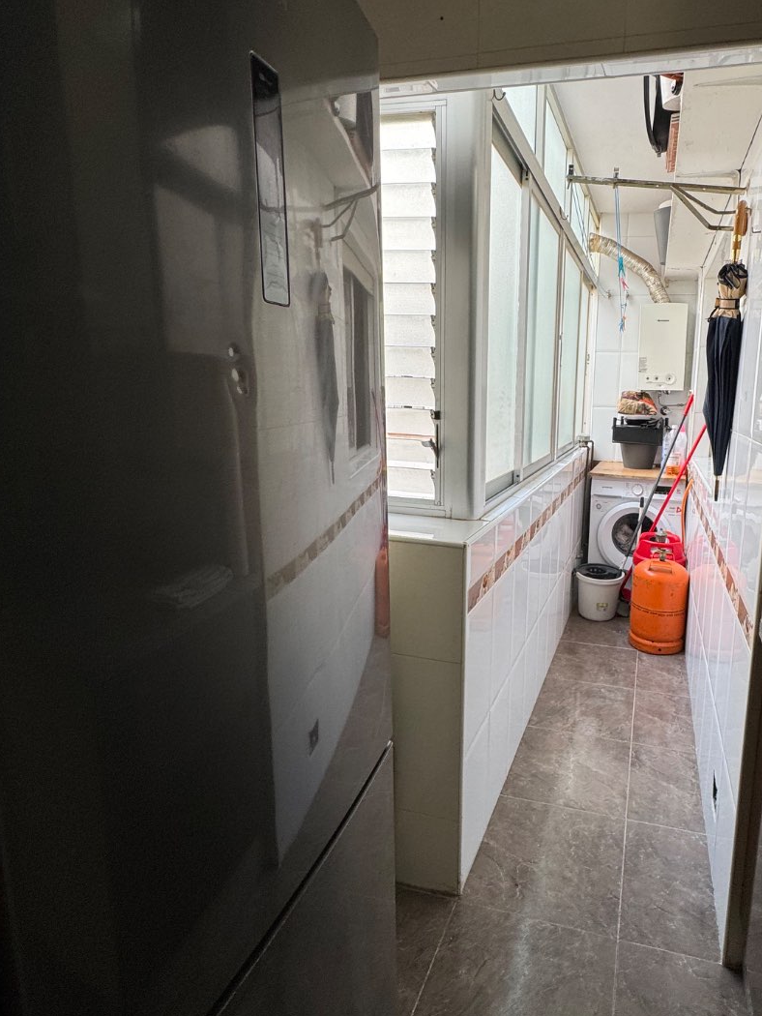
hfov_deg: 64.0
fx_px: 587
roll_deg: -2.8
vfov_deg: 81.6
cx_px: 517
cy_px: 477
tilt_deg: -8.3
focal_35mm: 20
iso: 64
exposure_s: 1/99
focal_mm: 2.22
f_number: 2.2
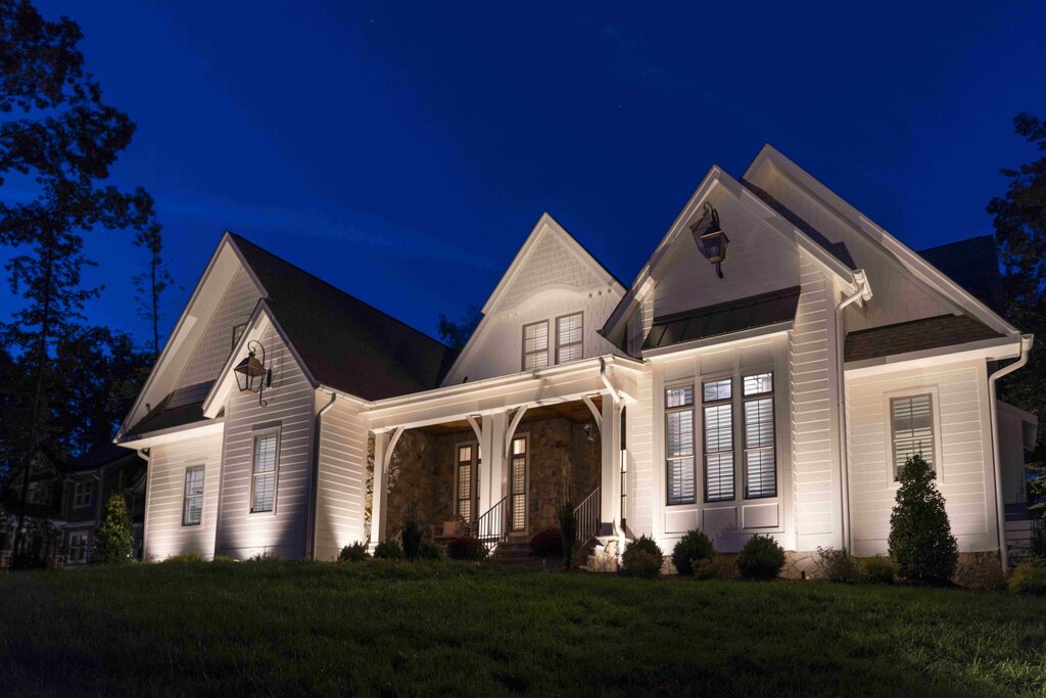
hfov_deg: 73.7
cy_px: 349
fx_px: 697
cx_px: 523
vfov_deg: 53.1
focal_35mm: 24
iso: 250
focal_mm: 24
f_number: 4
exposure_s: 1/2
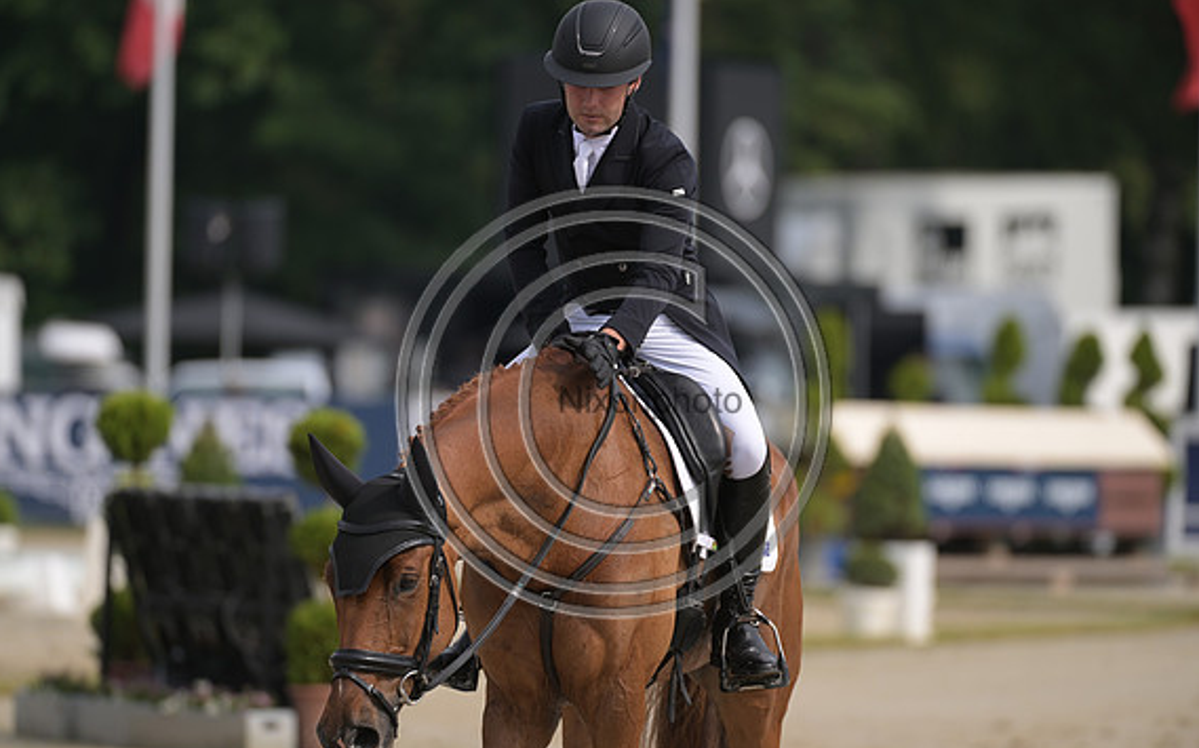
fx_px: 13587
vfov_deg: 3.2
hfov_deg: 5.1
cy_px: 372
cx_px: 590
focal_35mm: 416
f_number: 5
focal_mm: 400
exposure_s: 1/1250
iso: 220
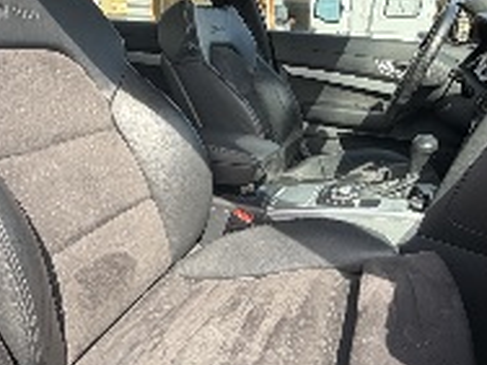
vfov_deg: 45.1
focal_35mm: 31
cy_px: 142
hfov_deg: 57.8
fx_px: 436
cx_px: 295
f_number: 2.2
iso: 64
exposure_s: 1/419
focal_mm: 2.22
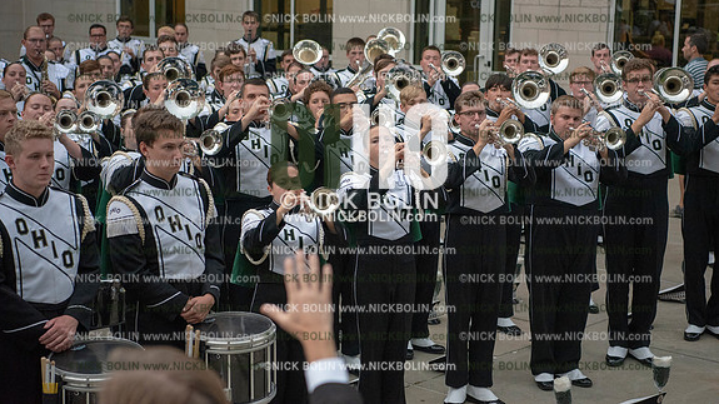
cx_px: 359
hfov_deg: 28.6
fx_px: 1410
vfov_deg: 16.3
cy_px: 163
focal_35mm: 74
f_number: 3.5
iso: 3200
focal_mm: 70
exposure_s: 1/1600
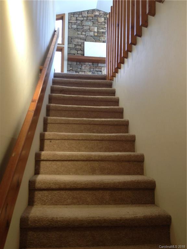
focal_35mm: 35
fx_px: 252
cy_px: 124
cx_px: 94
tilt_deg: +5.2
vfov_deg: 52.6
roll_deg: -1.1
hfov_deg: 40.7
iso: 64
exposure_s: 1/20
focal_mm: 4.28
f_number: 2.4
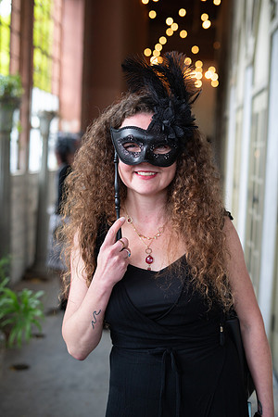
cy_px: 208
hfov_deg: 27.0
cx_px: 139
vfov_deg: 39.6
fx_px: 579
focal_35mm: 50
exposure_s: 1/100
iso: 400
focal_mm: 50
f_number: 2.8
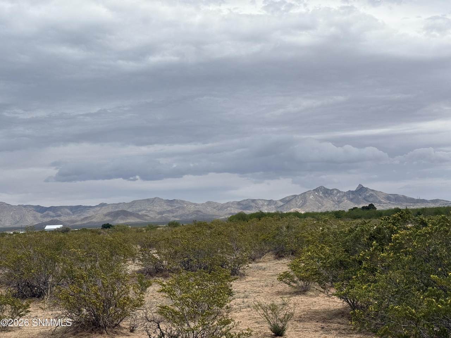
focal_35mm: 48
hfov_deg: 39.7
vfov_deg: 30.3
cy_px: 169
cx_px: 226
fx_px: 625
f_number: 1.78
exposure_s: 1/11364
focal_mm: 6.76
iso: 64
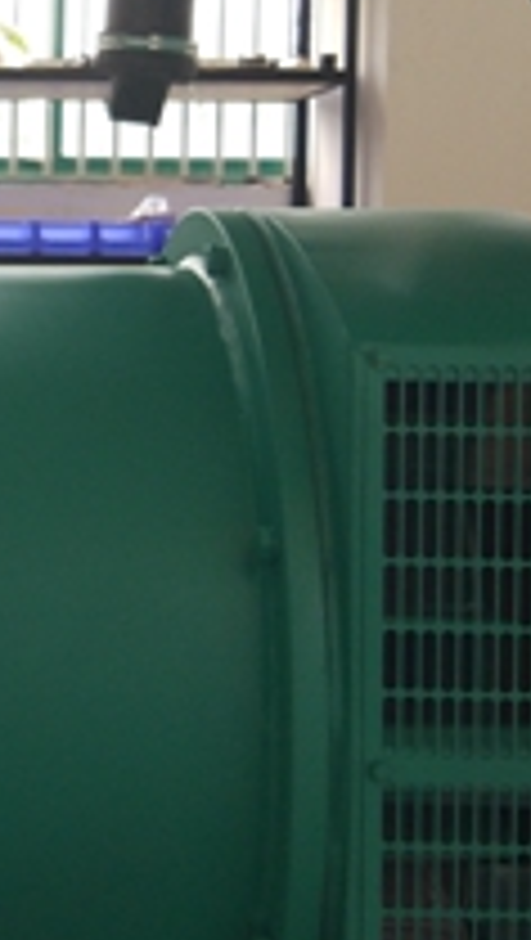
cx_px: -324
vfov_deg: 25.3
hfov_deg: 13.4
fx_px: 2097
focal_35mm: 84
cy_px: 486
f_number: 2
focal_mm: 4.26
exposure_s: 1/50
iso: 159
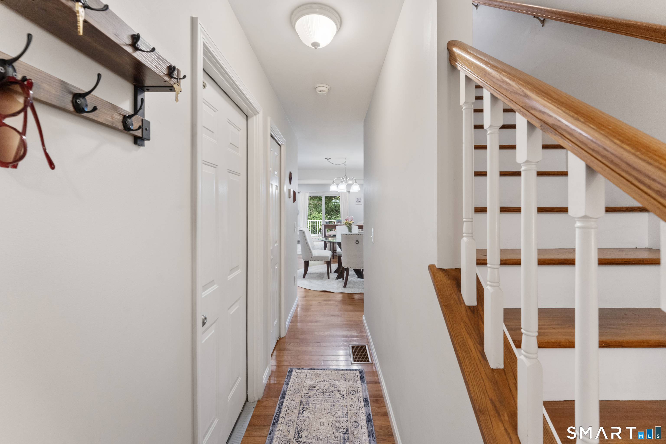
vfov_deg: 81.2
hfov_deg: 104.3
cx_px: 333
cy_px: 222
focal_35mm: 14
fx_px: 259
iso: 800
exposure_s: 1/10
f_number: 8
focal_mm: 14
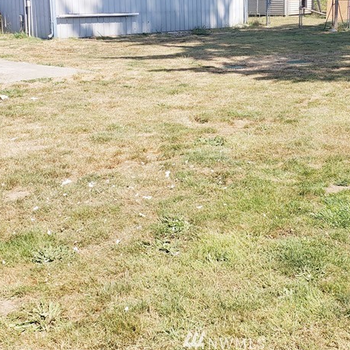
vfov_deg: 32.6
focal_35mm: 51
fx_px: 583
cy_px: 77
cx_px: 225
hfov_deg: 33.2
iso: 50
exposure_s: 1/845
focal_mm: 4.3
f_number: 2.4
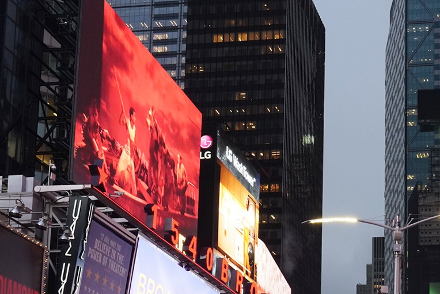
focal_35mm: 89
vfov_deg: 15.0
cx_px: 414
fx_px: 1088
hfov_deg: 22.2
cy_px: 330
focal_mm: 34
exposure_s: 1/100
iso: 2000
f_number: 10
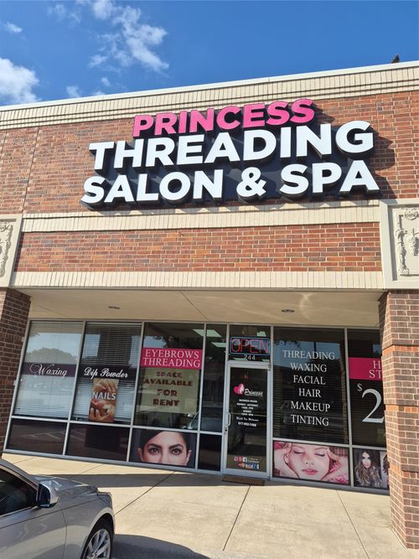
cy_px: 280
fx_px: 371
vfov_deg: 73.9
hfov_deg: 58.9
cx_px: 210
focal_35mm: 23
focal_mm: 5.4
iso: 80
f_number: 1.8
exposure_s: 1/3728
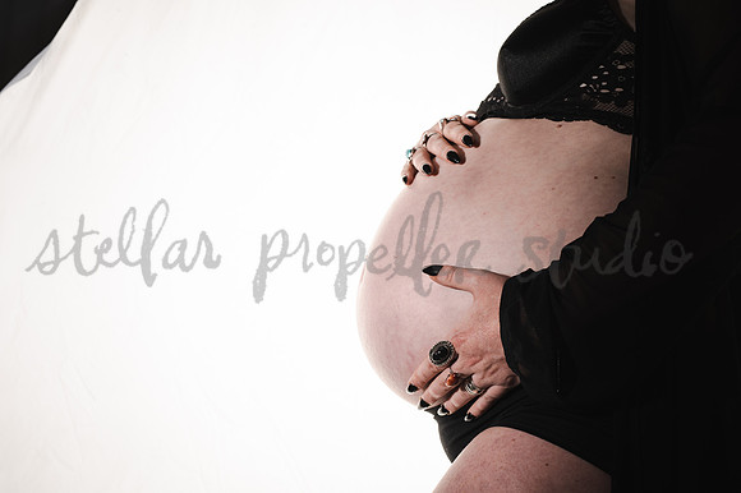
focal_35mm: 50
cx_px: 370
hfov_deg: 39.6
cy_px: 246
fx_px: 1029
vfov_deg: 27.0
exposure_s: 1/125
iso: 100
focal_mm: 50
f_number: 7.1
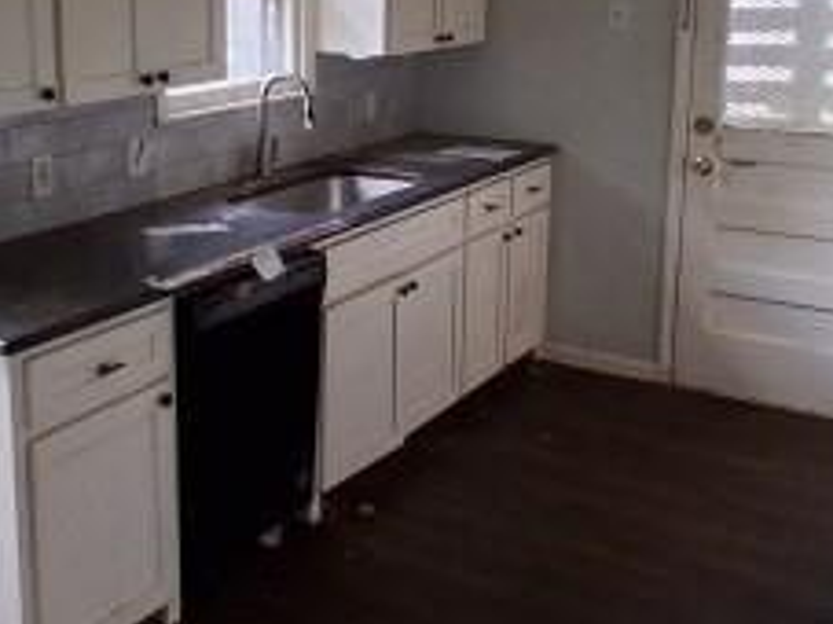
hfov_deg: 39.3
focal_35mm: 48
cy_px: 187
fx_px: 1154
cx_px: 286
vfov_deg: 29.9
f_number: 2.2
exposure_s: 1/60
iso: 125
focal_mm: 1.4
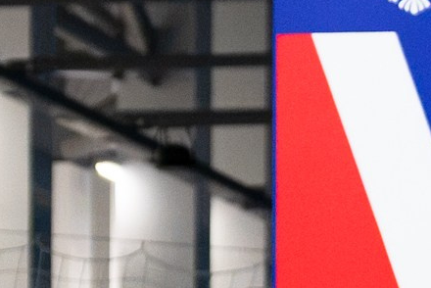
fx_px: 5475
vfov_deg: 3.0
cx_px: 693
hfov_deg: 4.5
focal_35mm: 457
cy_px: 614
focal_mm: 46.9
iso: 3200
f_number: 2.8
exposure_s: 1/640
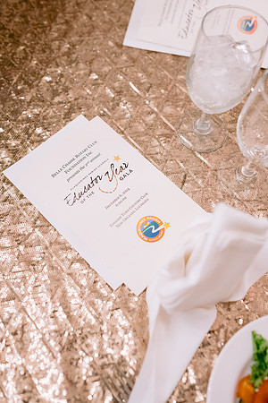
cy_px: 202
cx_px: 134
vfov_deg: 54.4
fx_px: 391
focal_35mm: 35
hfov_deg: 37.9
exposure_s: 1/125
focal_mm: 35
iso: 1600
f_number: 2.8
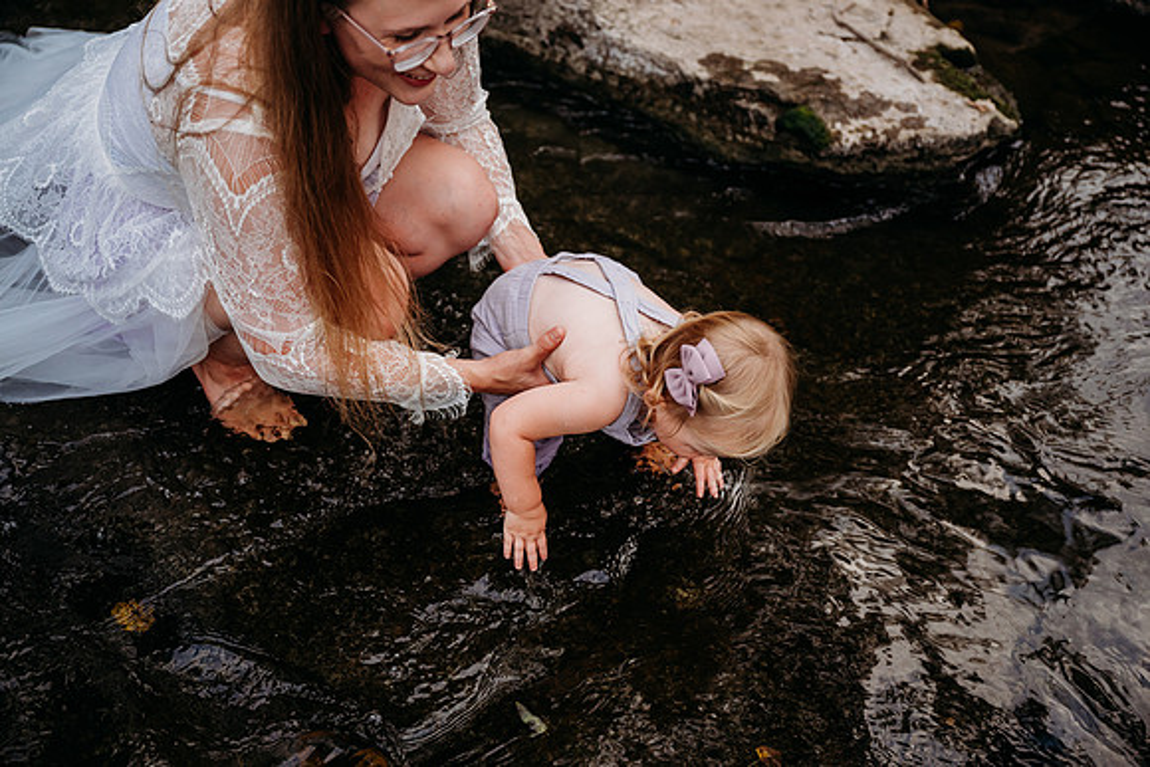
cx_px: 575
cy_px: 384
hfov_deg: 49.5
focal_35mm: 39
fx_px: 1246
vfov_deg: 34.2
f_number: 2.8
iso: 500
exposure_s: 1/1600
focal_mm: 39
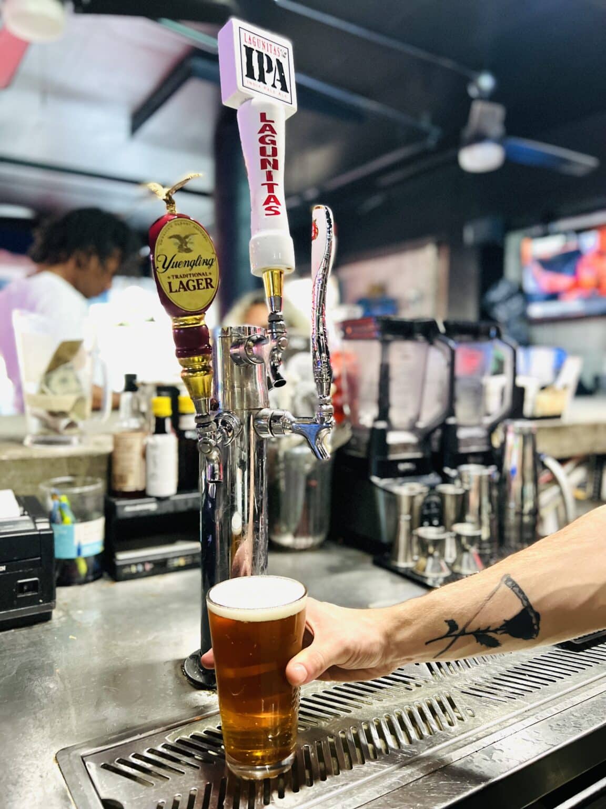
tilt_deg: -3.7
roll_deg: -0.4
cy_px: 404
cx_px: 303
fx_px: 607
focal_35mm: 26
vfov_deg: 67.3
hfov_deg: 53.1
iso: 500
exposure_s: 1/40
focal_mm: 5.7
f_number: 1.5
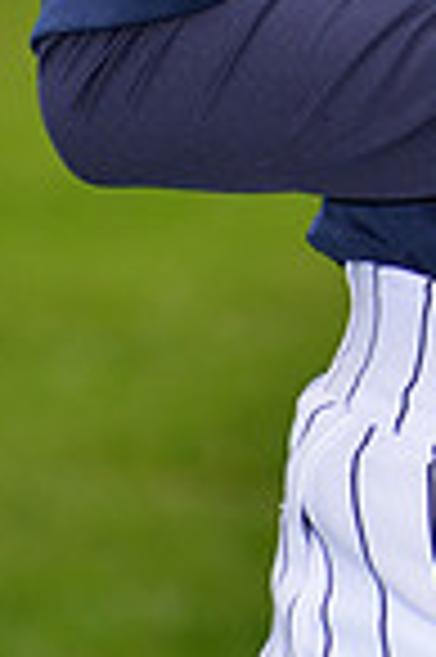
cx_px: 694
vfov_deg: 3.2
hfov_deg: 2.1
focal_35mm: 637
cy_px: -446
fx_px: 11599
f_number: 6.3
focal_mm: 160
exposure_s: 1/200
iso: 200
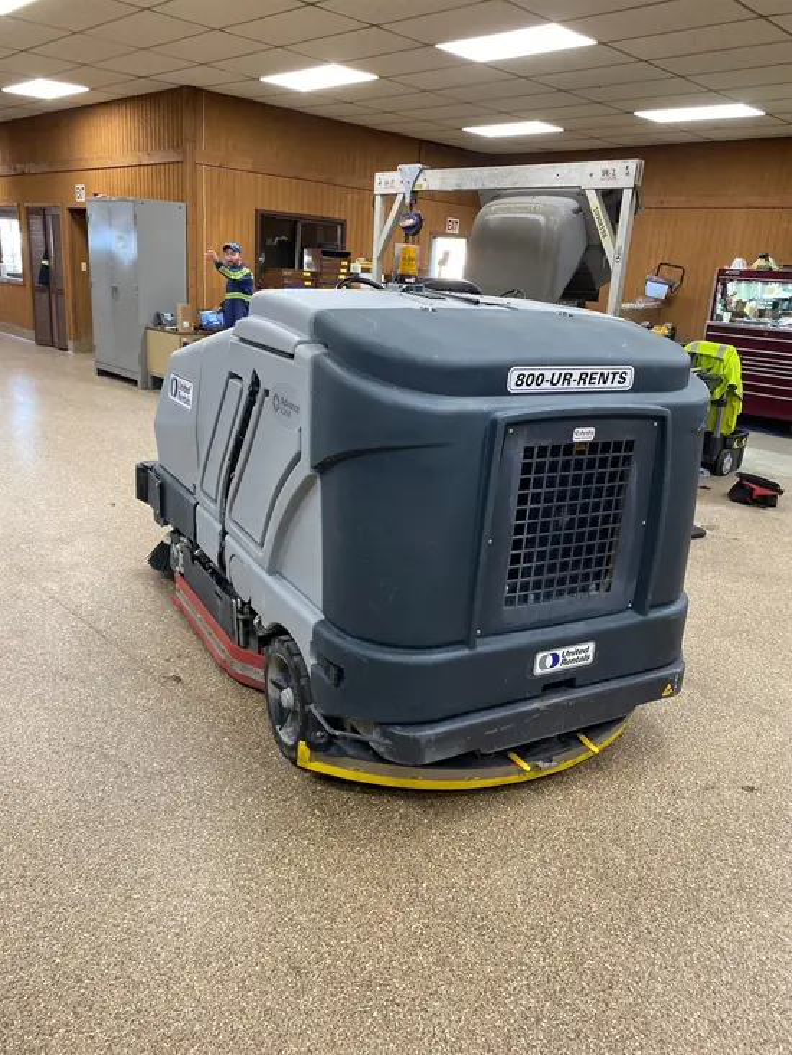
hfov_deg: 53.1
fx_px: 793
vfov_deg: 67.3
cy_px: 528
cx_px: 396
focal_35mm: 26
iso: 200
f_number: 1.8
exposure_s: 1/60
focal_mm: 4.25
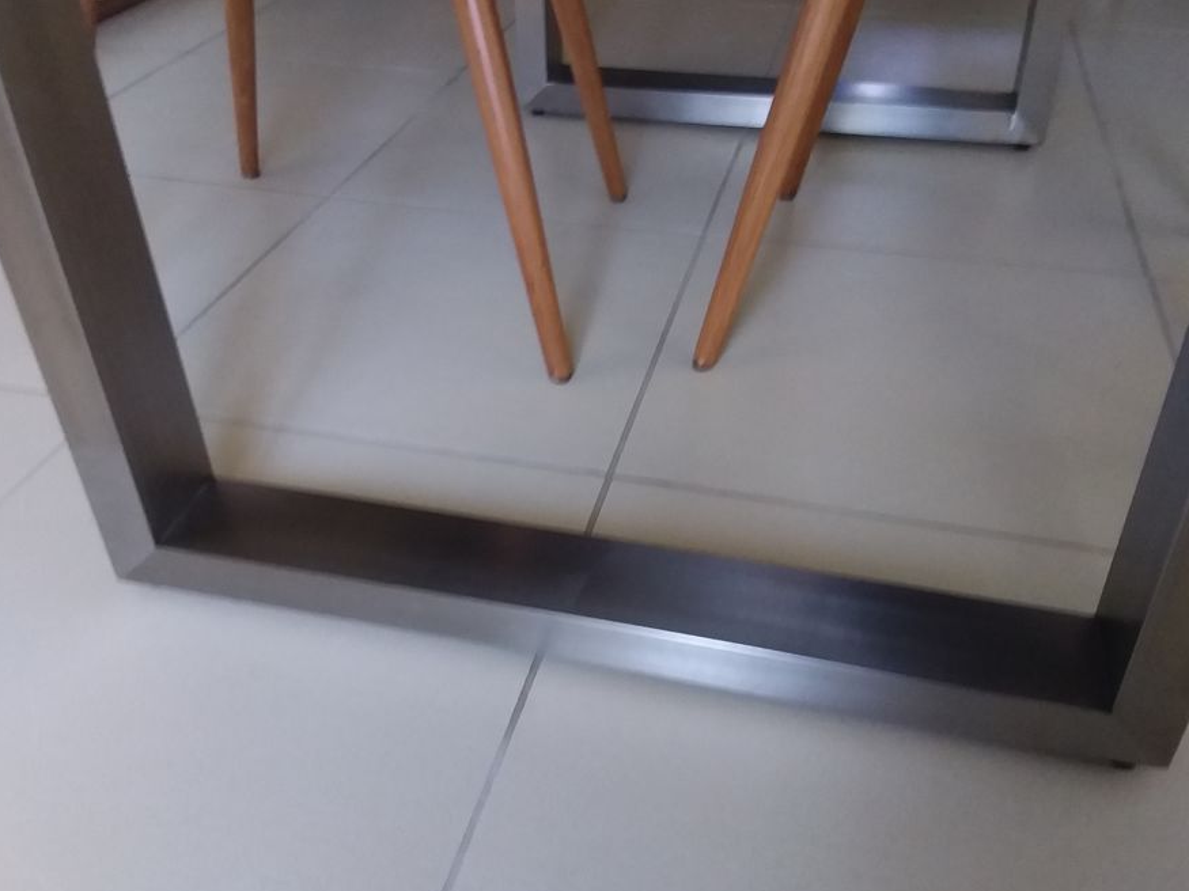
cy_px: 465
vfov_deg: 44.1
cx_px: 586
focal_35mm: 32
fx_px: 1099
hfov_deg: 56.8
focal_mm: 2.91
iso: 160
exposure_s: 1/33
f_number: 1.9
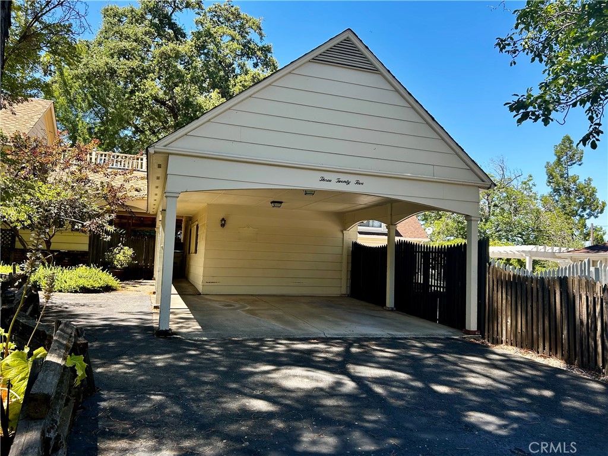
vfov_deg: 53.1
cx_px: 304
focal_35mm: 26
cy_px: 228
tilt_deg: +5.1
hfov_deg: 67.3
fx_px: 457
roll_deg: -2.0
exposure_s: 1/797
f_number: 1.5
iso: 50
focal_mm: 5.7
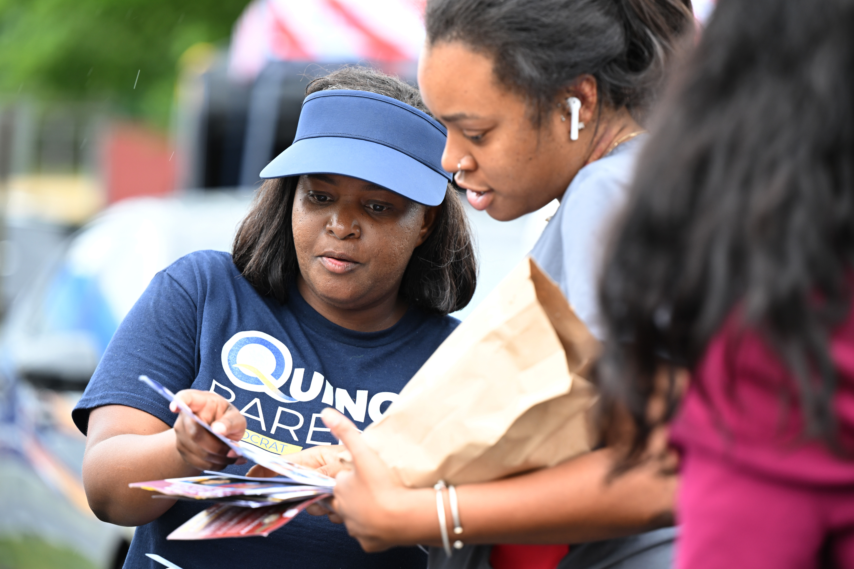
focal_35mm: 160
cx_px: 427
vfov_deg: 8.6
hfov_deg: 12.8
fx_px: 3795
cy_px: 284
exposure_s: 1/250
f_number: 3.5
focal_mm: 160
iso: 400
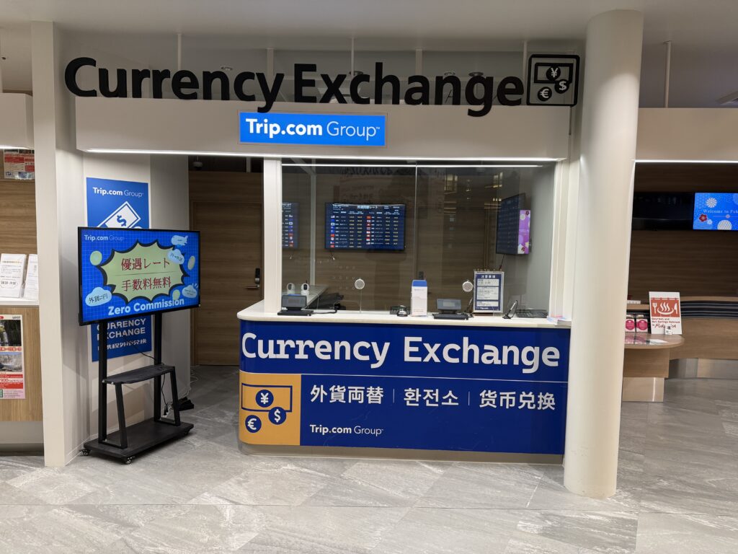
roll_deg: -0.9
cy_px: 277
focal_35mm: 24
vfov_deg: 56.8
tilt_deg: -3.0
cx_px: 369
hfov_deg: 71.6
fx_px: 512
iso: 160
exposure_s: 1/125
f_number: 1.78
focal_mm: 6.76
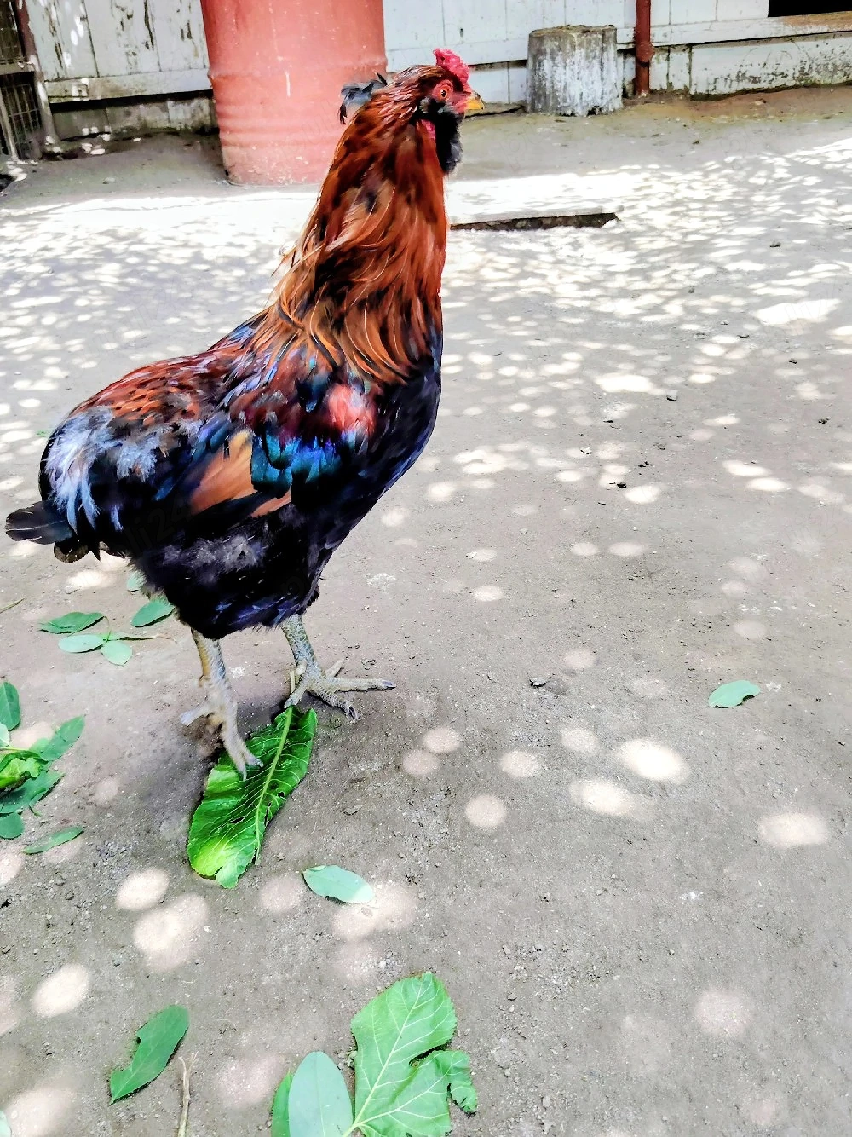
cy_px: 568
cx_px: 426
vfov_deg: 71.6
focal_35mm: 24
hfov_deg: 56.8
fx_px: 788
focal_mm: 5.25
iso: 191
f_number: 1.75
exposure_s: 1/100
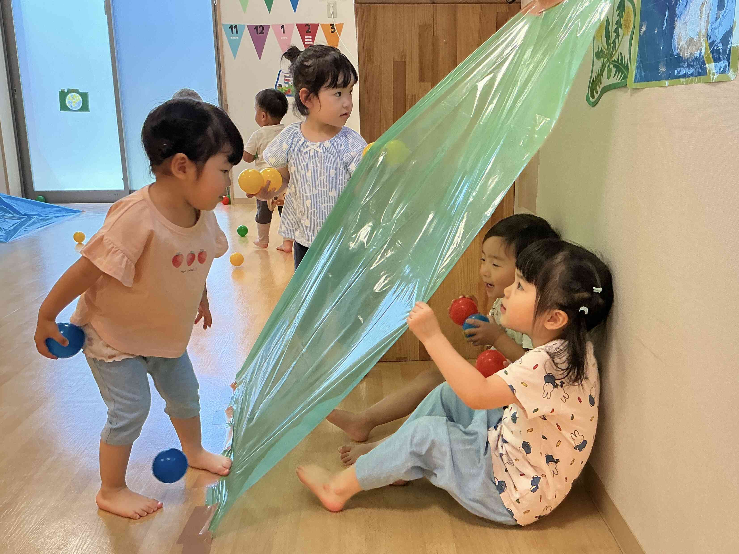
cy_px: 277
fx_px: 619
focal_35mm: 29
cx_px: 370
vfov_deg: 48.2
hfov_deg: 61.7
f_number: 1.8
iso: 50
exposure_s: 1/120
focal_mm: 3
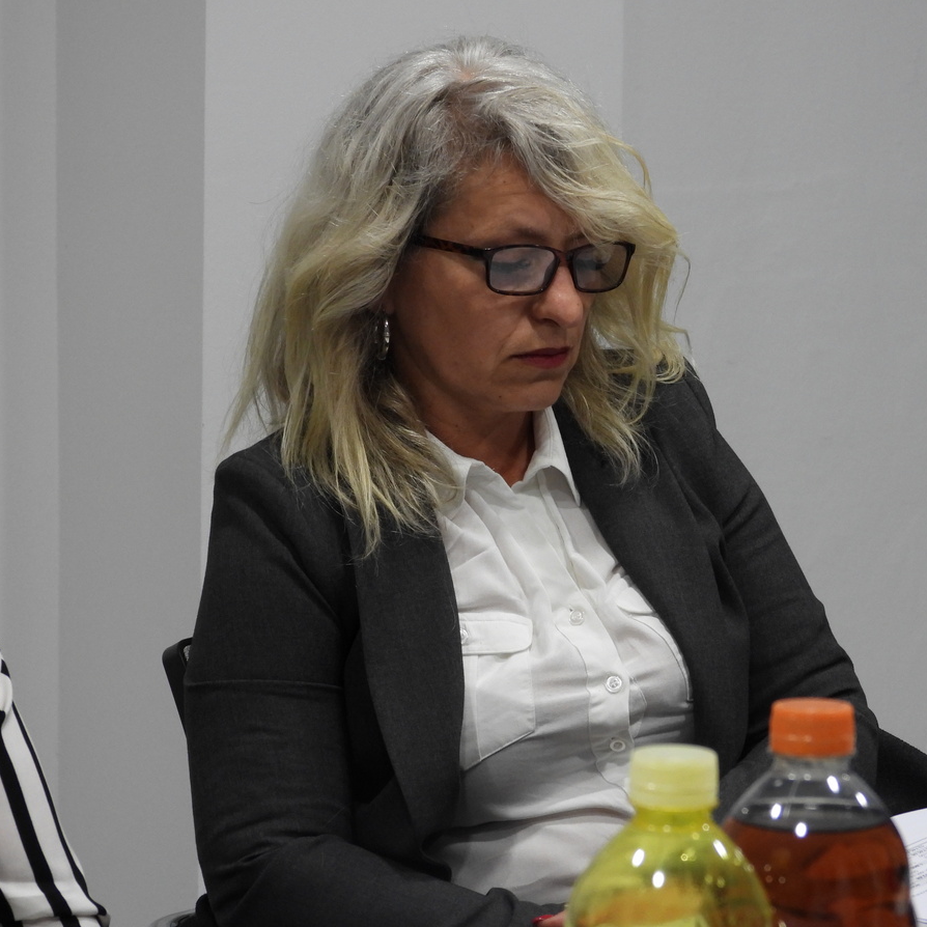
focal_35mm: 172
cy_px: 465
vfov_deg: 10.2
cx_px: 610
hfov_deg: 10.2
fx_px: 5211
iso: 360
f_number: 4
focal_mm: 26.1
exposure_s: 1/60
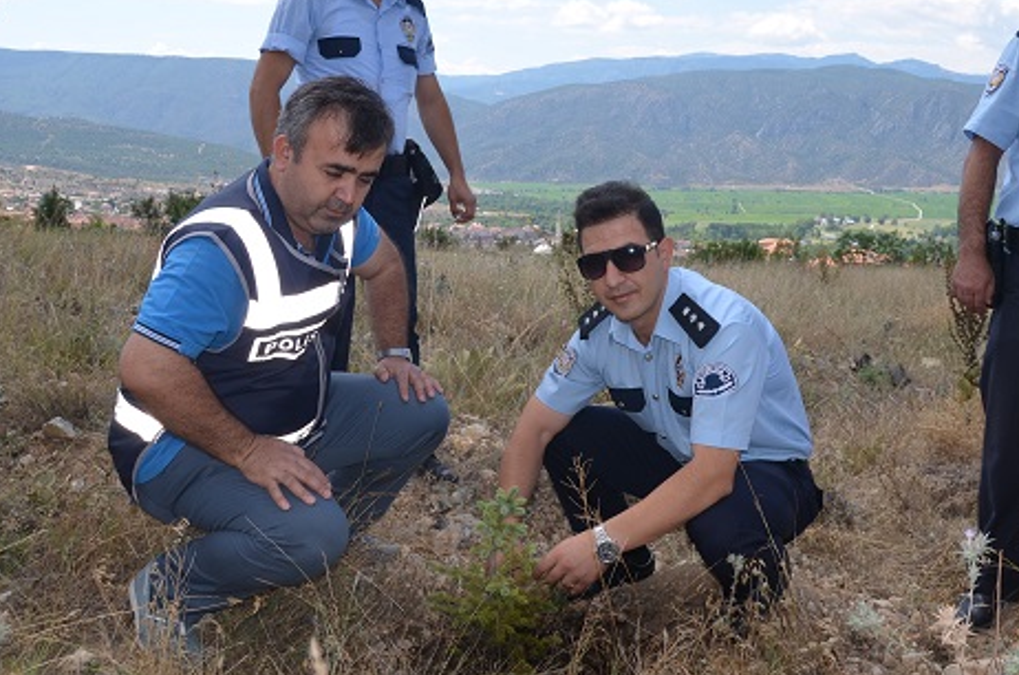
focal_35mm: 38
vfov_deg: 34.7
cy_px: 251
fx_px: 1073
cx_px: 622
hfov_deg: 50.4
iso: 100
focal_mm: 18
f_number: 8
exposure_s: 1/200
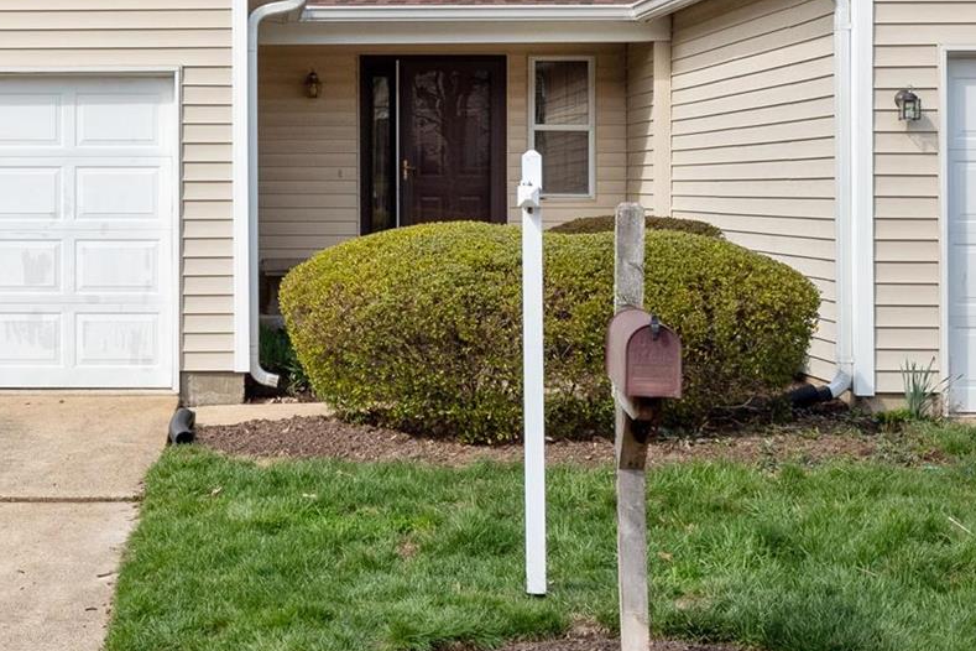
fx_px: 1979
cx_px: 198
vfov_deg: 18.5
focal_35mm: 73
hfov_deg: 27.2
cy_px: 152
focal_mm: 18
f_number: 8
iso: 400
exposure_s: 1/500
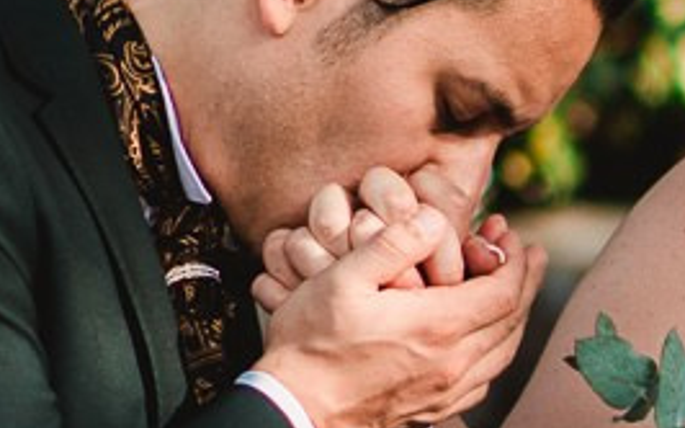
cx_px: 1787
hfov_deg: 3.1
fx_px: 12465
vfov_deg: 2.0
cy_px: 525
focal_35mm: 668
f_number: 2.5
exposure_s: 1/1000
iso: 100
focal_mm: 85
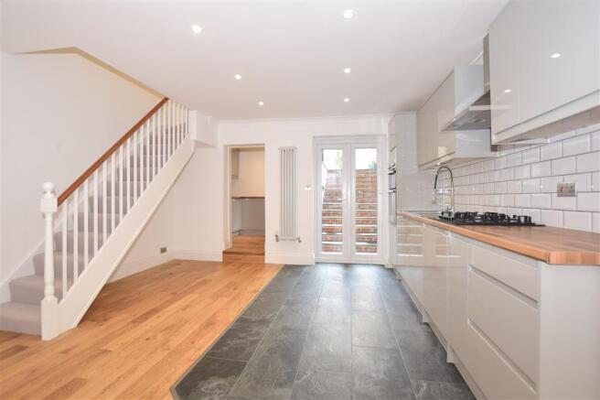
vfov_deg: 77.3
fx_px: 250
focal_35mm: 15
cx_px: 300
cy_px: 200
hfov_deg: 100.4
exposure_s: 1/30
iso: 250
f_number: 5
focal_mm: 10
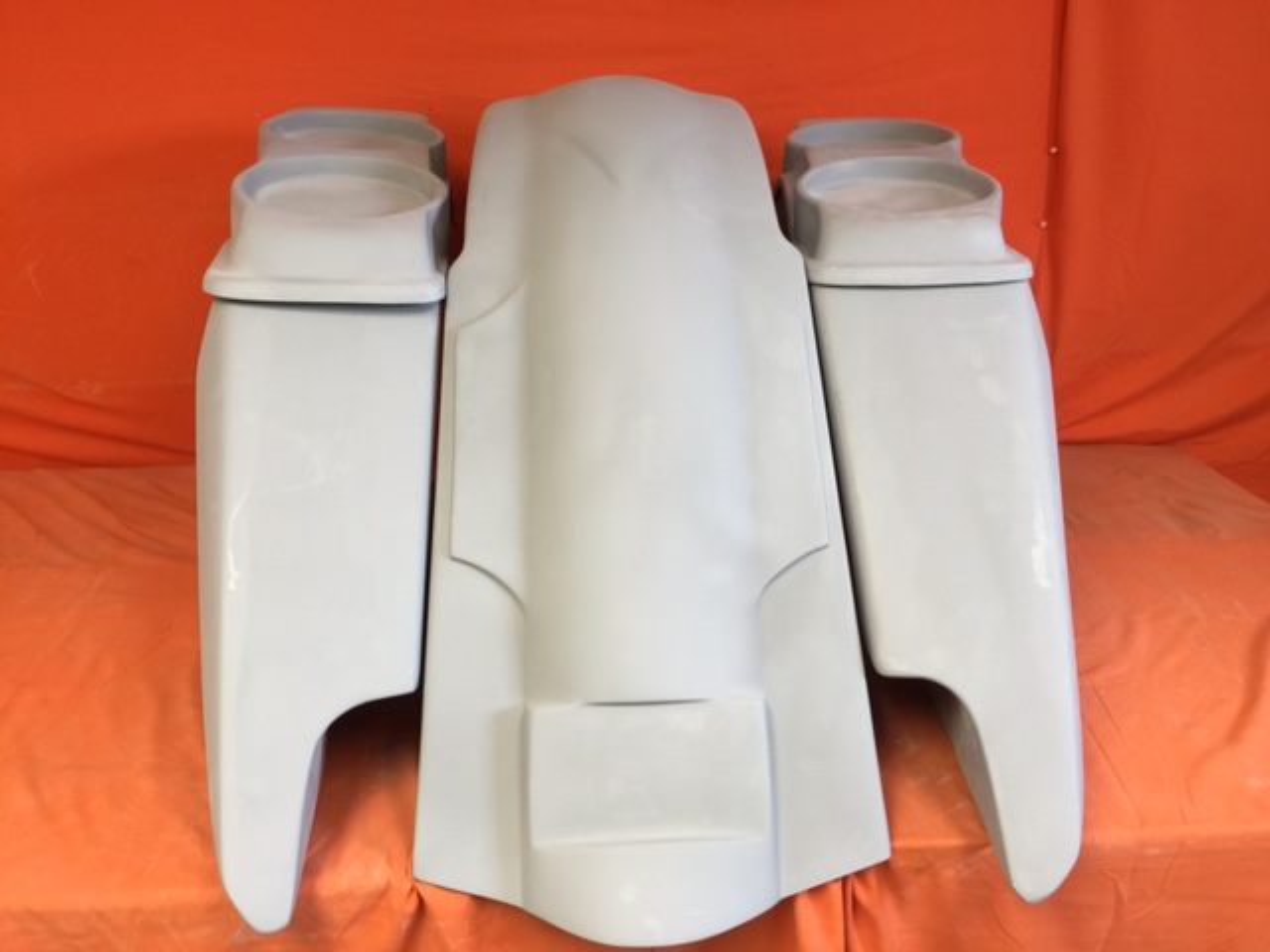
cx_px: 635
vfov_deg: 48.2
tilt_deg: -22.5
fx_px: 1064
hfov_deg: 61.7
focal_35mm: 29
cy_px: 476
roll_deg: -0.2
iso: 32
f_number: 2.2
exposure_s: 1/15
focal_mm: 4.15
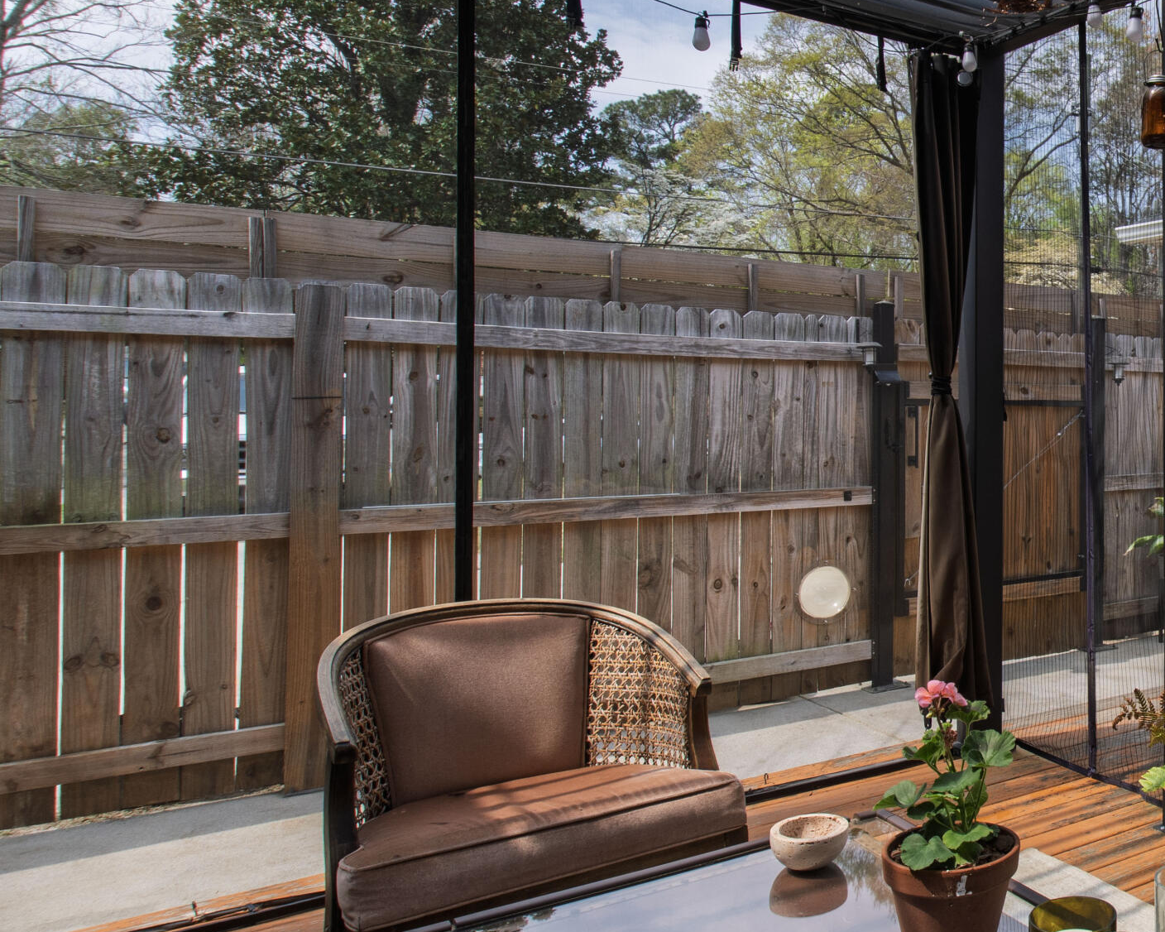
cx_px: 1195
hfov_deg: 47.5
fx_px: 1034
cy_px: 387
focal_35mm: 30
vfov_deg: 48.3
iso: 100
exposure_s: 1/125
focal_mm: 10
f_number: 8
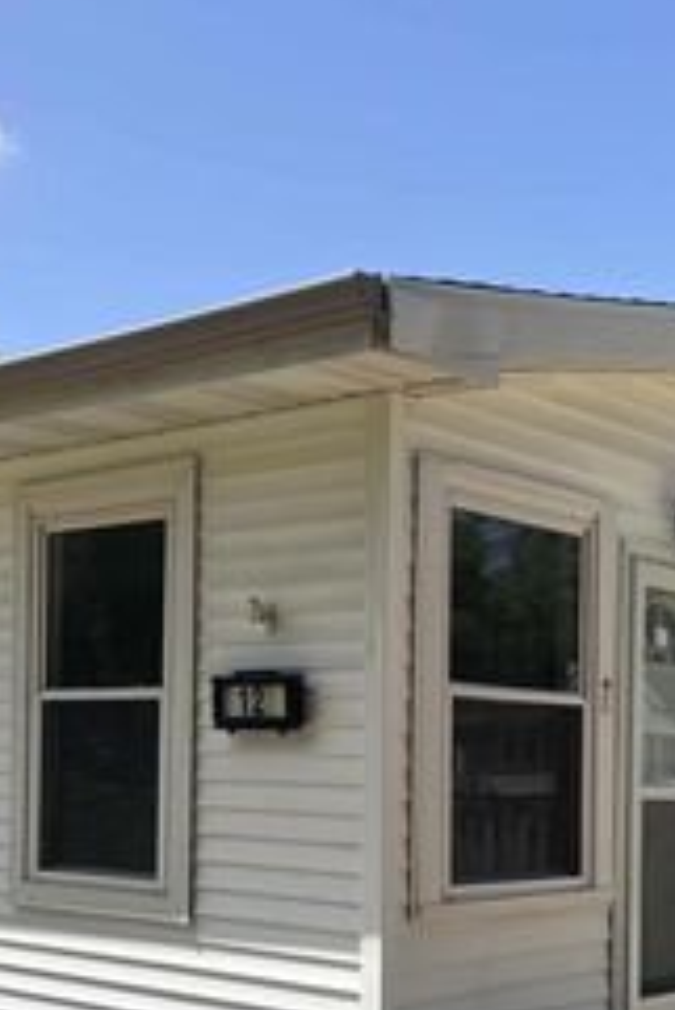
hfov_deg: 24.1
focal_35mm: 56
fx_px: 1573
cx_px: 205
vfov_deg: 35.1
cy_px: 719
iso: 50
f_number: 1.5
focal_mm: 5.7
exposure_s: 1/3571
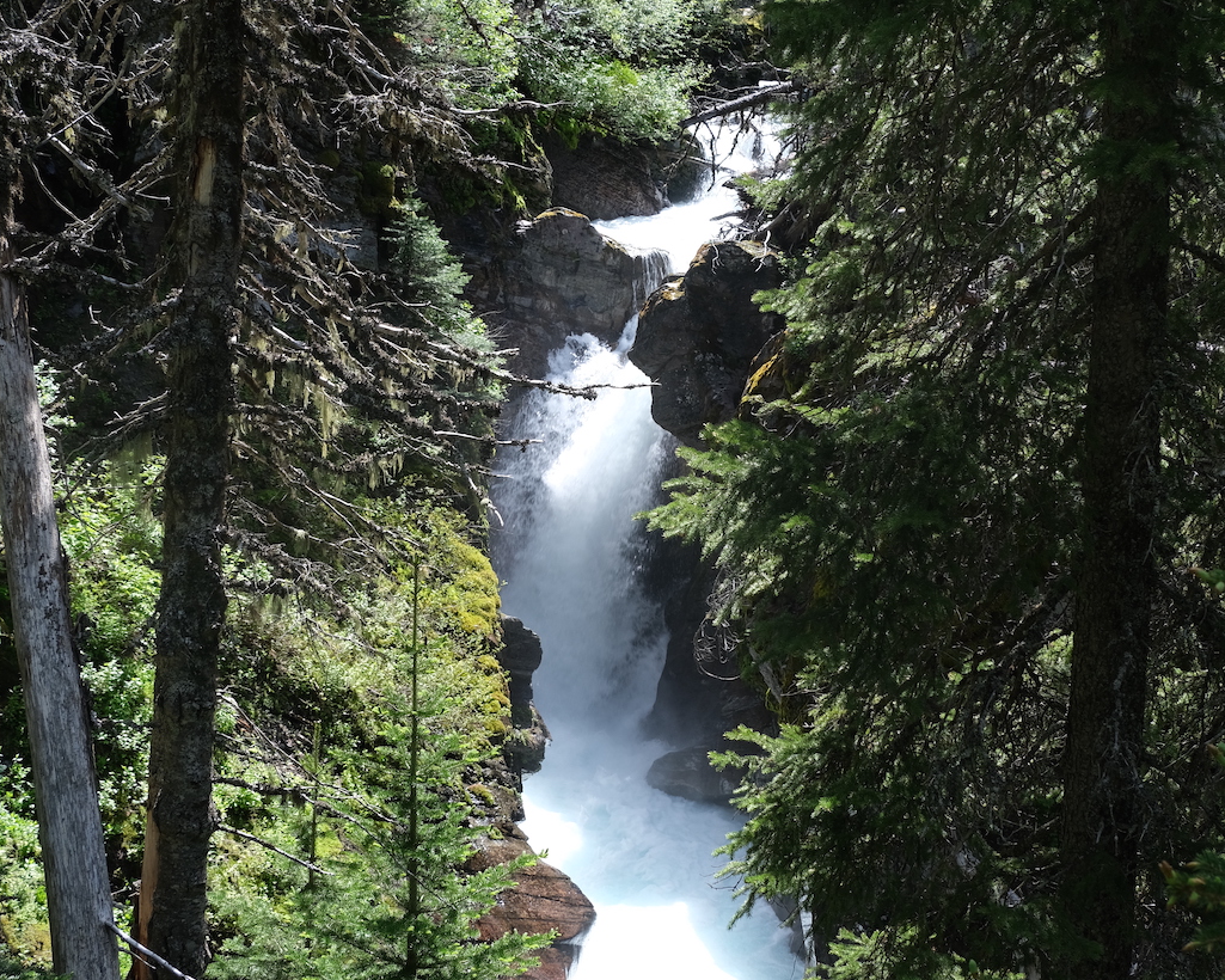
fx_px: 2175
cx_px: 618
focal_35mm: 60
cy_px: 459
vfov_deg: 25.4
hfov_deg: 31.5
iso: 160
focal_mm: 27.9
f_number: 5.6
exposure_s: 1/140
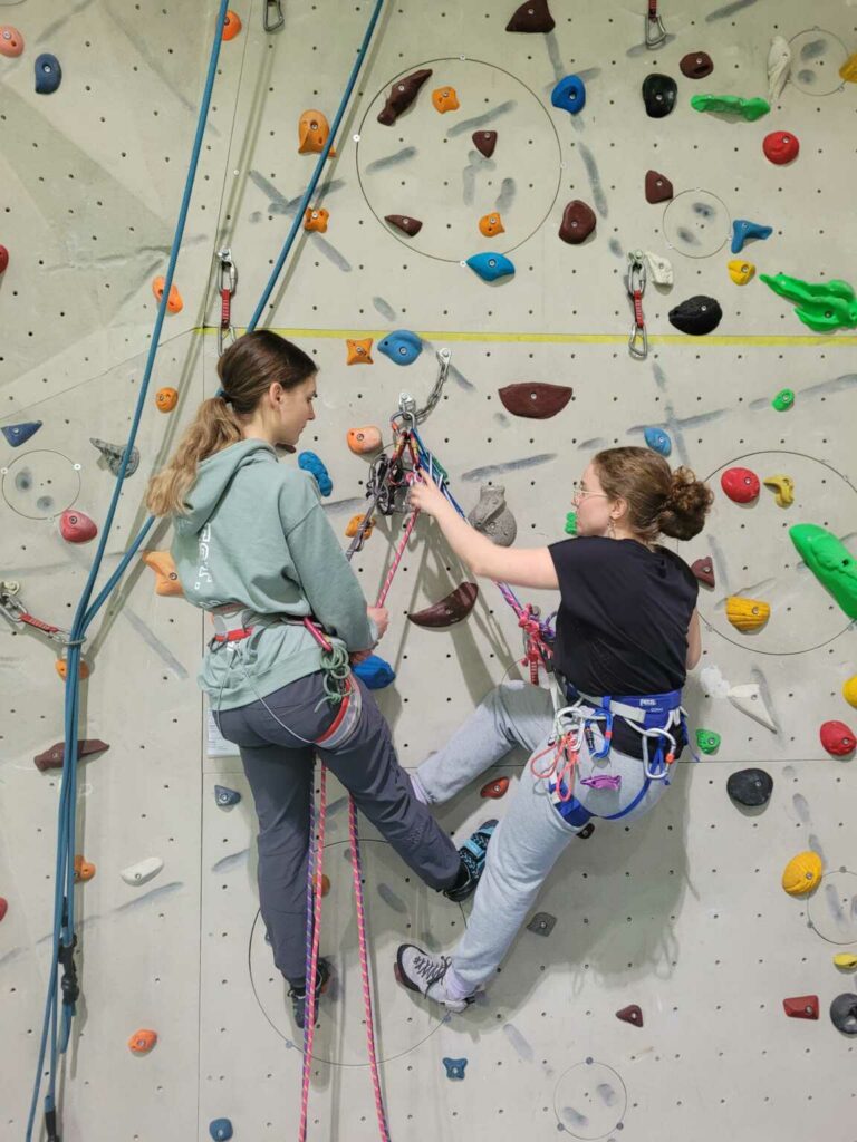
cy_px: 571
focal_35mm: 26
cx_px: 428
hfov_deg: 53.1
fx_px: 858
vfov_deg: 67.3
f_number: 1.8
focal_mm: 5.4
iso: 200
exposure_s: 1/50
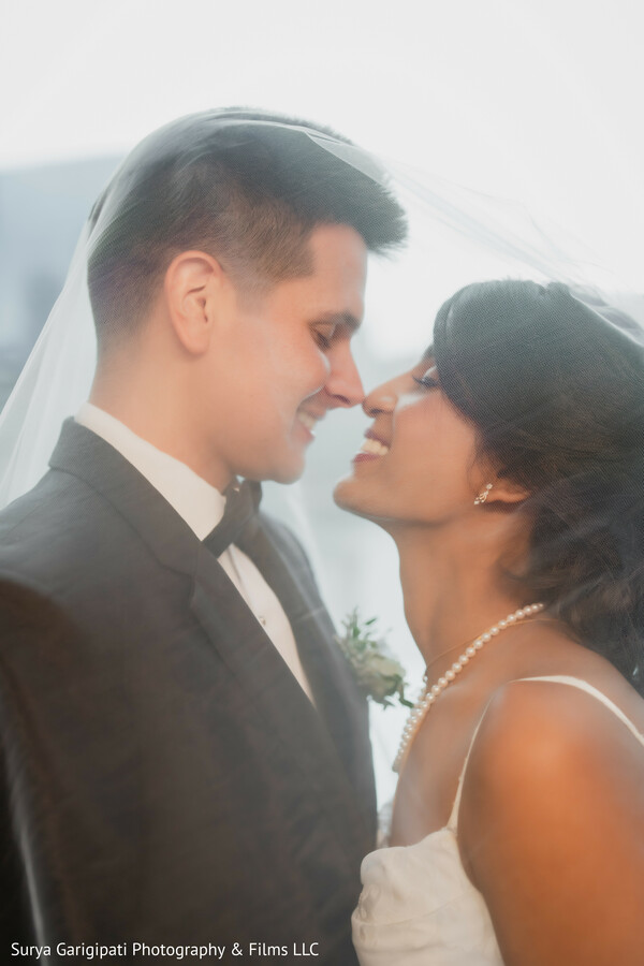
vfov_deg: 39.6
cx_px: 322
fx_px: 1342
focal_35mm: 50
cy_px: 483
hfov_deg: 27.0
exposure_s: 1/320
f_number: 2.5
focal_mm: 50
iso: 1250
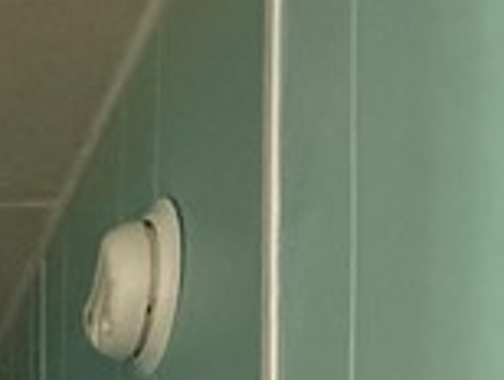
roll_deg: +0.9
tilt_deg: -2.2
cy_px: 1029
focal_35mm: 93
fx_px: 1356
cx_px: -272
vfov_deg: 11.6
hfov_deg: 18.4
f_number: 2.2
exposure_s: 1/60
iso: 1000
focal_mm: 2.22
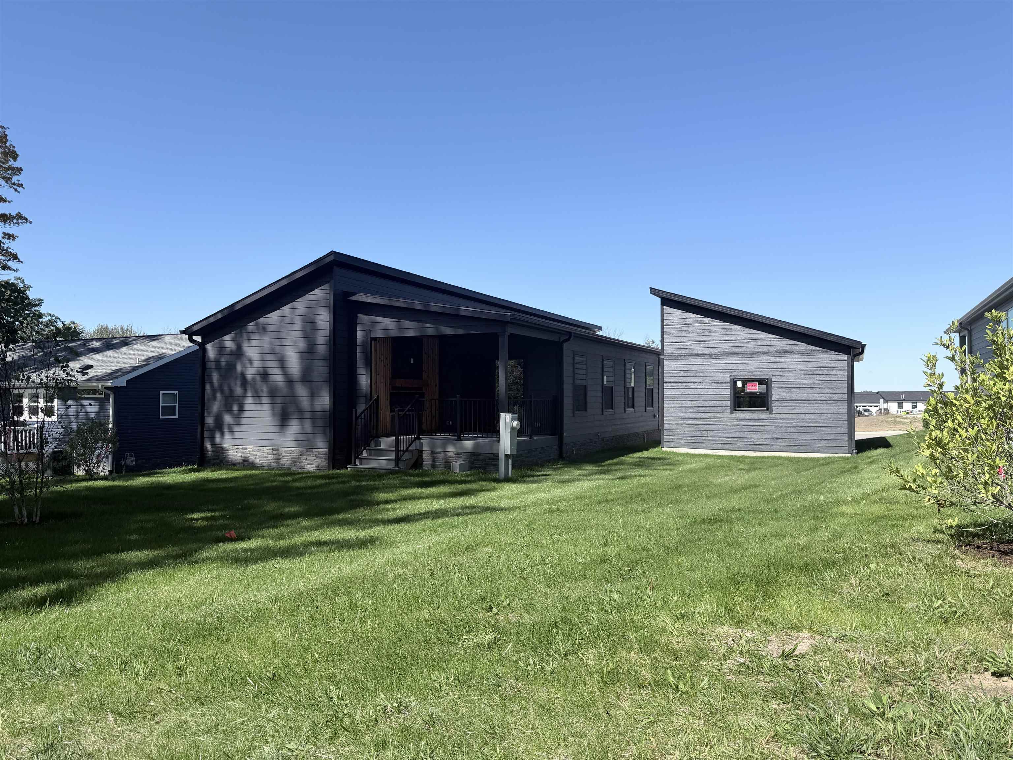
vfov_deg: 56.8
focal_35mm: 24
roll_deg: +0.0
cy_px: 380
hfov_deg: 71.6
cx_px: 506
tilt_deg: +1.2
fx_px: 702
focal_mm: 6.76
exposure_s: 1/3584
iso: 80
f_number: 1.78
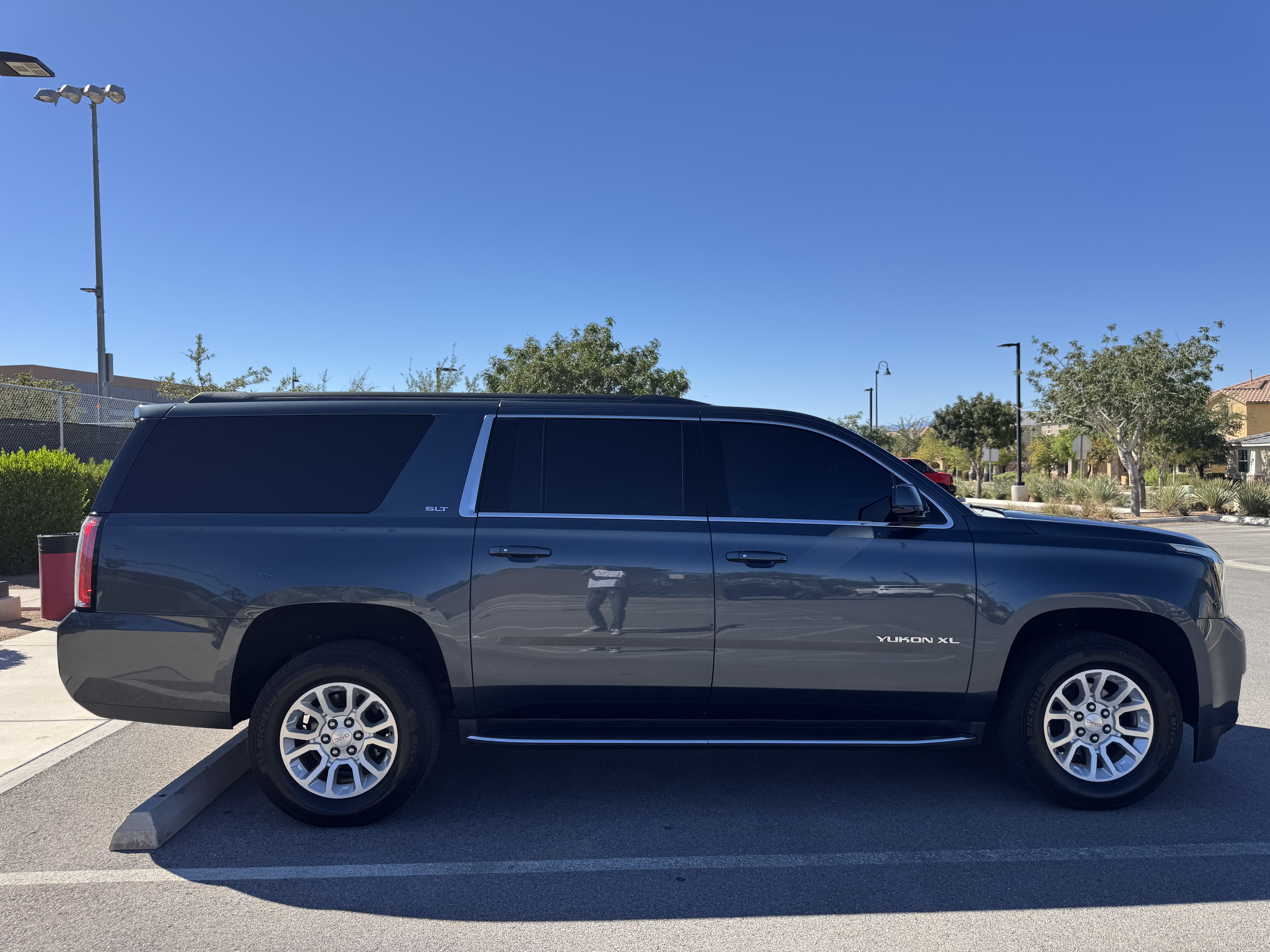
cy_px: 476
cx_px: 635
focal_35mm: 24
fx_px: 881
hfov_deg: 71.6
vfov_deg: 56.8
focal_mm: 6.76
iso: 80
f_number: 1.78
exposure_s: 1/4049
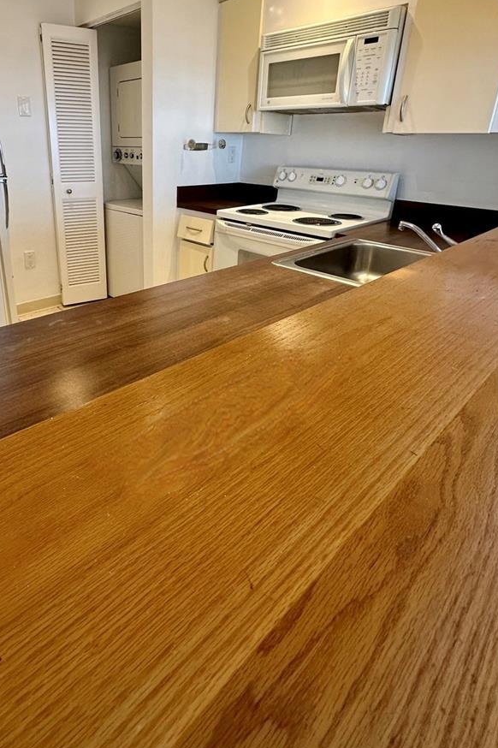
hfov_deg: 60.4
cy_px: 286
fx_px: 415
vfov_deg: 82.6
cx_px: 166
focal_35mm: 20
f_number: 2.2
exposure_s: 1/120
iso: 200
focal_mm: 2.22
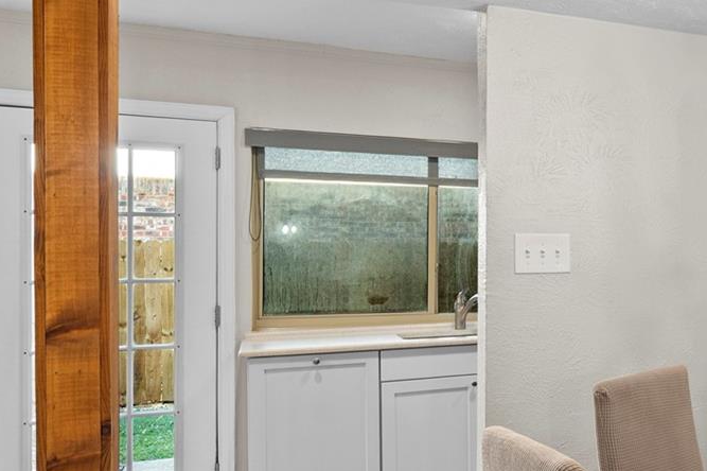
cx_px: 827
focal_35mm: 43
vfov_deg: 31.1
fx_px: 844
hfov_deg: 36.3
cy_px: 266
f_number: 8
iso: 400
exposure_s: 1/2
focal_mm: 14
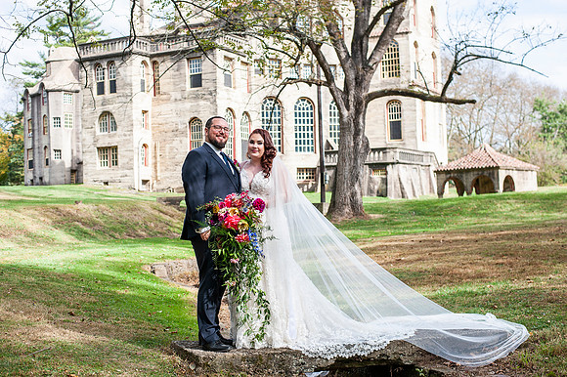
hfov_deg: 39.6
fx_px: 787
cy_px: 188
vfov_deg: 27.0
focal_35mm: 50
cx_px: 284
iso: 400
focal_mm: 50
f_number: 4
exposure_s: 1/1600
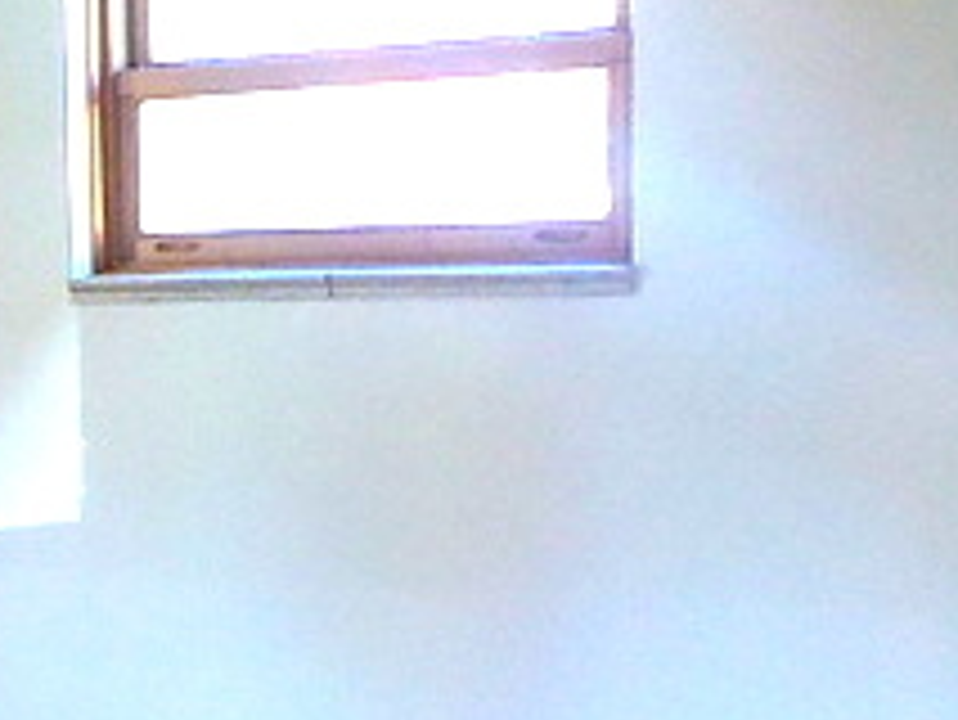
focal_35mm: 90
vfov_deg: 16.3
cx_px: -427
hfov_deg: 19.3
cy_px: 594
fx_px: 2492
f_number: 3.3
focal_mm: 4.1
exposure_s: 1/30
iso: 250
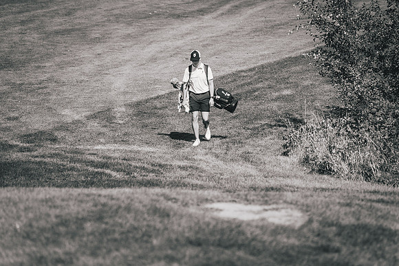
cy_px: 94
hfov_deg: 9.8
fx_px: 2337
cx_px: 203
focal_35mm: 211
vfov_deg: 6.5
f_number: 2.8
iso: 100
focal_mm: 150
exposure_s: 1/1600
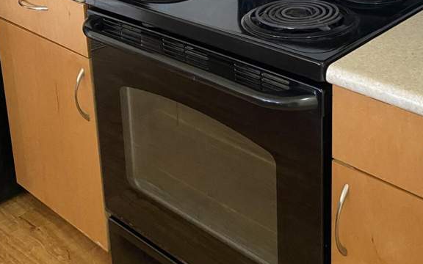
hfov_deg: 39.0
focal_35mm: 51
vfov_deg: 23.2
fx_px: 588
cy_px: -53
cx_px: 288
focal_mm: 4.25
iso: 400
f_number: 1.8
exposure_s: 1/60
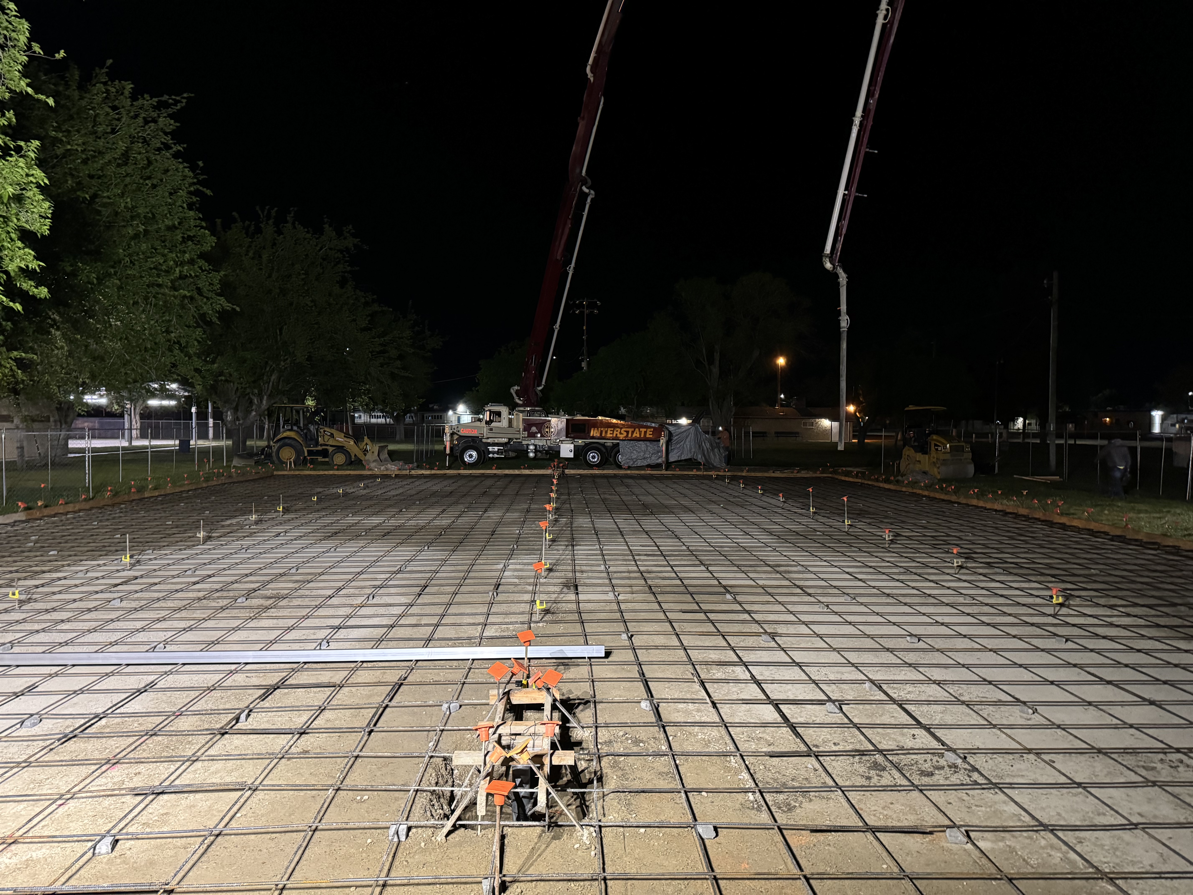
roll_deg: -0.4
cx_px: 596
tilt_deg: -1.6
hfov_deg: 71.6
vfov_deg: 56.8
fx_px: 827
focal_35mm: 24
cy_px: 448
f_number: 1.78
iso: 800
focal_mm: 6.86
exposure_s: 1/30
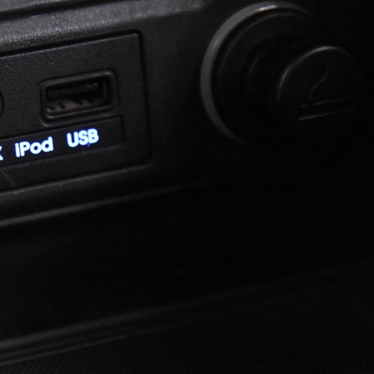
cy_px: 157
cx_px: 78
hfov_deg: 10.6
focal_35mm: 165
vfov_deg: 10.6
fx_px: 2017
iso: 12800
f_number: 4
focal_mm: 70
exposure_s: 1/40
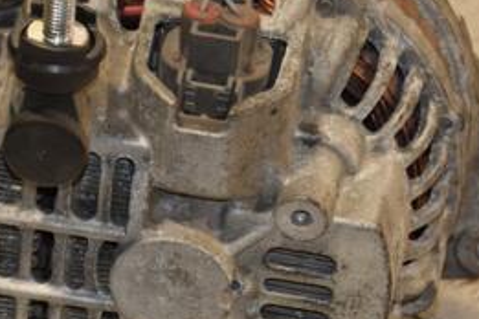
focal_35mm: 310
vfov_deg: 4.4
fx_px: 4124
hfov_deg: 6.6
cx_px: 117
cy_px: 150
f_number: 5.6
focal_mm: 90
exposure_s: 1/160
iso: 800
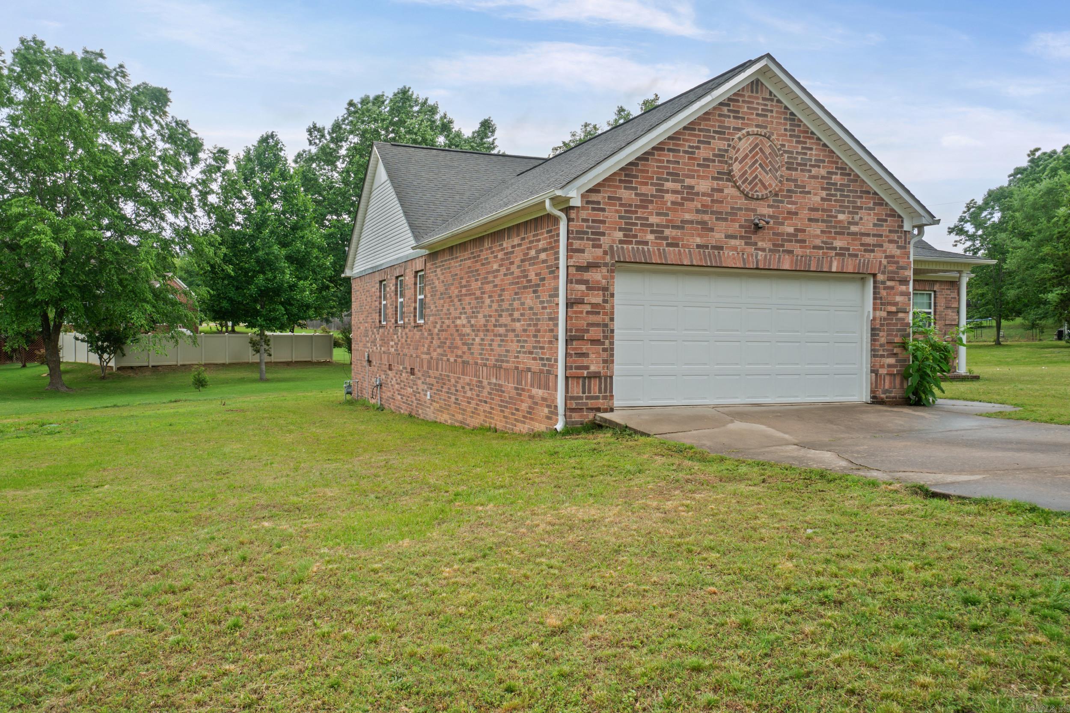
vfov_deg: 47.9
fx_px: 802
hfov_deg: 67.4
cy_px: 356
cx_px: 535
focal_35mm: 27
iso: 250
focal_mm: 18
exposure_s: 1/15
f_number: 9
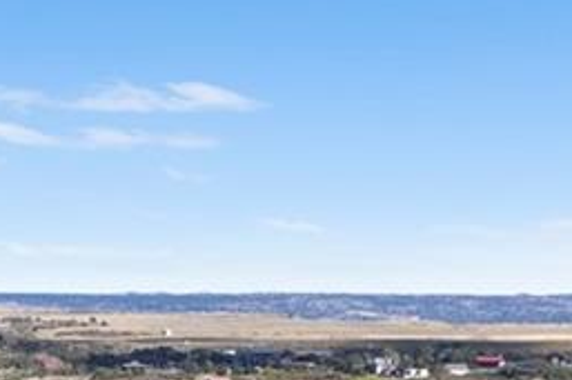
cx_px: -154
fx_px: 2175
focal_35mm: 137
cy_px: 999
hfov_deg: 14.4
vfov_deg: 8.8
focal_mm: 8.38
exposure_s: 1/2000
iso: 130
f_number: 2.8
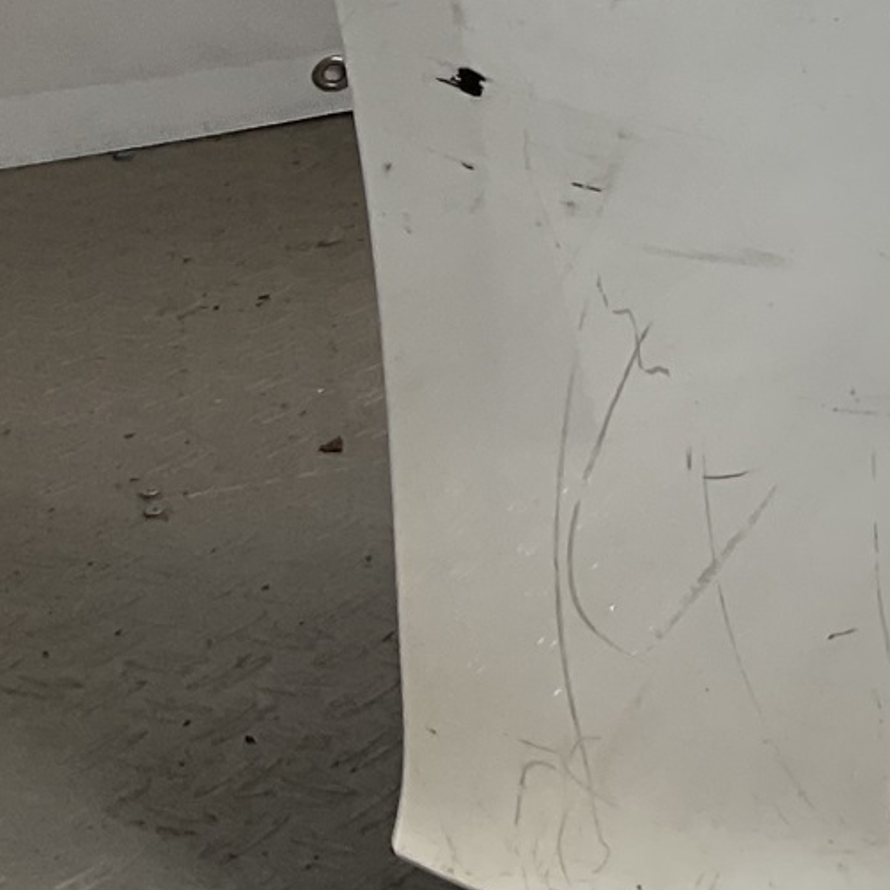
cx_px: 1589
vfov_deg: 16.6
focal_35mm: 103
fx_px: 2996
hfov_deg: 14.8
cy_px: 23
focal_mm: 3
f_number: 1.8
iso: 16
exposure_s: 1/1730
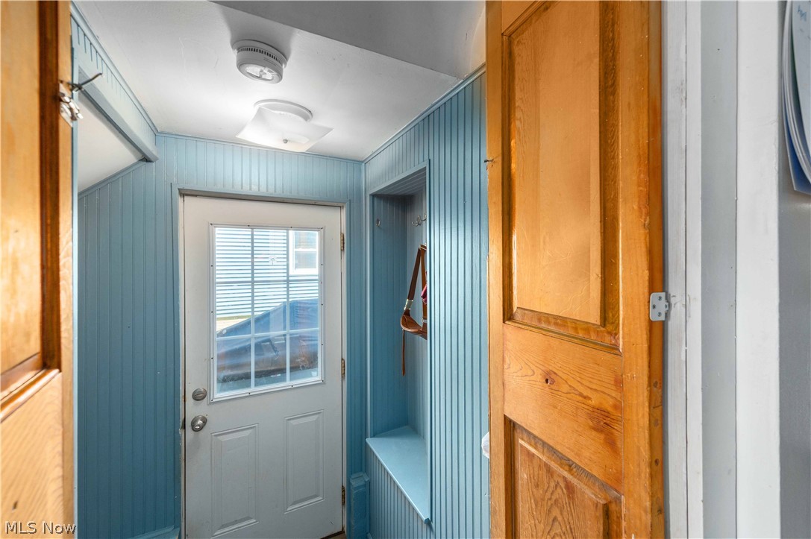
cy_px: 270
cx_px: 406
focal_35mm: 14
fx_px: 315
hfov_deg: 104.3
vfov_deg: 81.1
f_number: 9
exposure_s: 1/60
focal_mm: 14
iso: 125
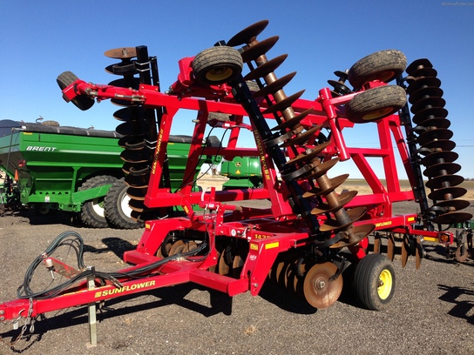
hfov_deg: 55.4
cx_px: 237
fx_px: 452
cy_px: 178
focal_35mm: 33
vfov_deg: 42.9
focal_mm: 4.13
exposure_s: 1/1156
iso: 50
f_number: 2.4
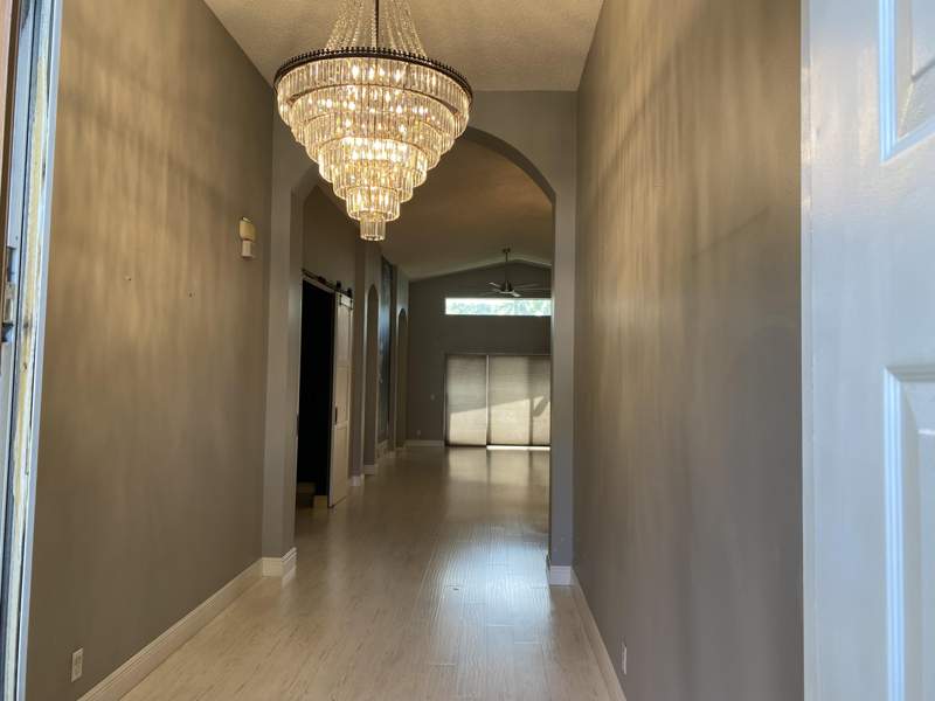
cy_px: 350
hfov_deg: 67.3
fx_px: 702
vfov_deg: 53.1
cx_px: 468
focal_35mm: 26
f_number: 1.8
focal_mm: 4.25
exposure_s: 1/60
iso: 64
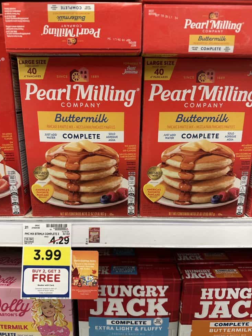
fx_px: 243
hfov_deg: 54.9
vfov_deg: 69.4
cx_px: 121
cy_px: 171
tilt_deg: -16.4
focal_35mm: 25
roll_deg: -1.3
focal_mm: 6.86
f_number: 1.78
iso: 200
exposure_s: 1/60
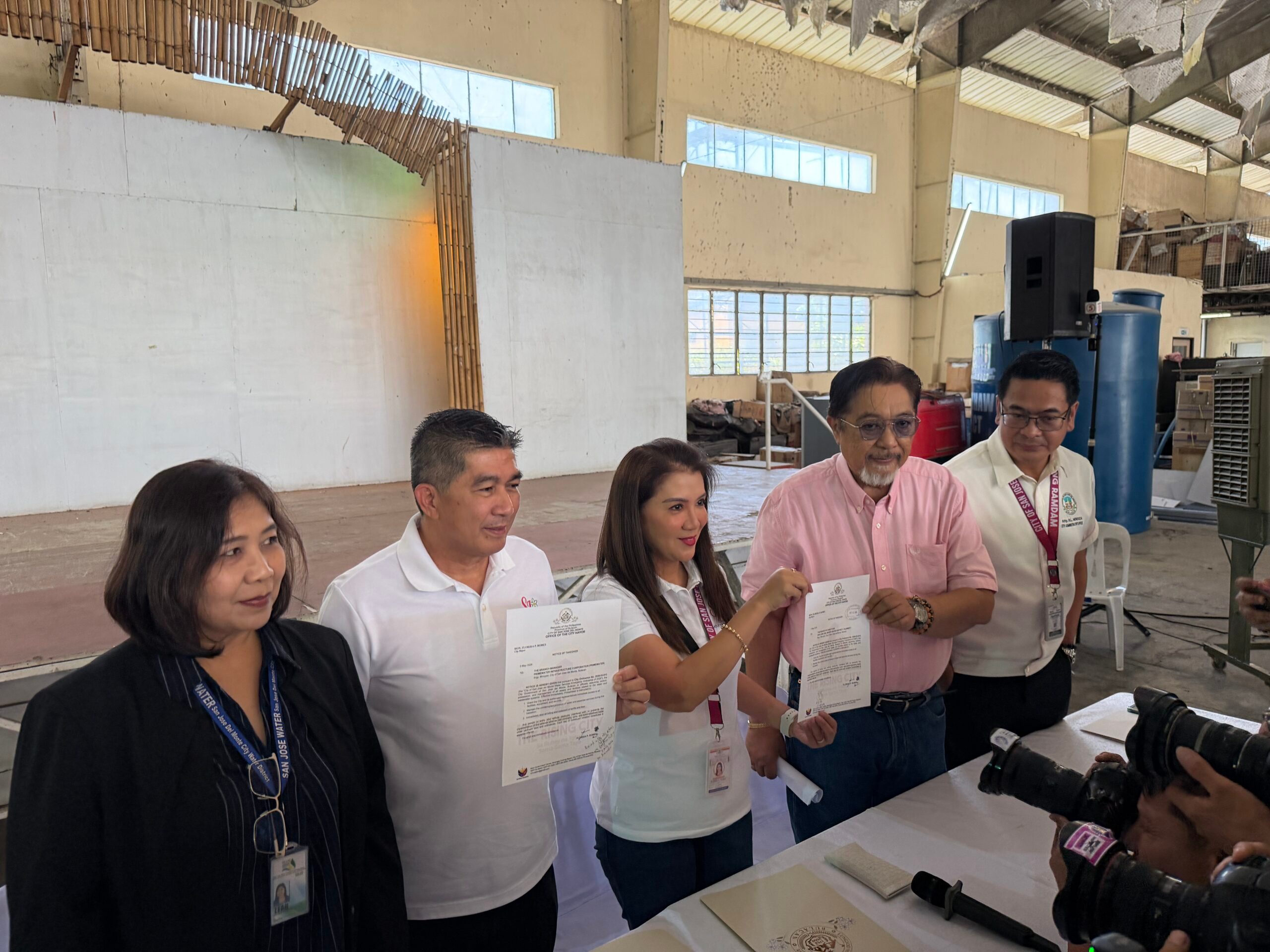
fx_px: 881
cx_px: 635
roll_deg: +1.1
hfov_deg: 71.6
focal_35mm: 24
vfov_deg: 56.8
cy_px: 476
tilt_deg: -5.5
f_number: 1.78
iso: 320
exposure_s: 1/120
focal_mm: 6.76
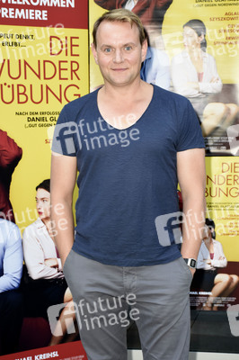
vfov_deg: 28.1
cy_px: 180
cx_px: 120
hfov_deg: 18.9
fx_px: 718
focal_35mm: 72
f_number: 6.3
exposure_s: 1/100
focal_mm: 48
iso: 1000
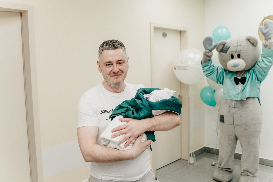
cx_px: 136
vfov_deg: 36.7
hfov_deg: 52.8
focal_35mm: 36
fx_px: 275
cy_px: 91
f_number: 4
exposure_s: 1/160
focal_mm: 35
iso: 400
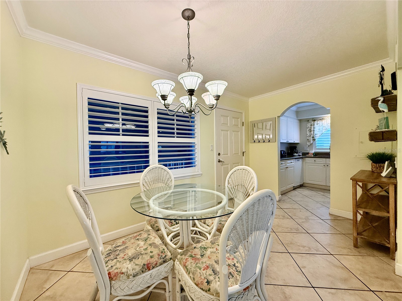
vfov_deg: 85.7
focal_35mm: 14
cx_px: 201
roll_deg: +1.0
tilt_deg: -0.1
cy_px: 150
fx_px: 163
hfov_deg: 102.1
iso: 250
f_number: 2.2
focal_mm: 2.22
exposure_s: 1/120
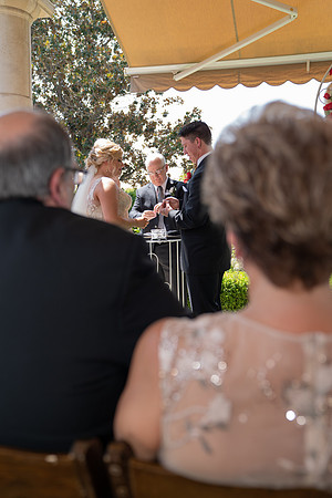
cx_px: 166
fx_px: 539
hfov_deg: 34.2
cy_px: 249
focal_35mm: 39
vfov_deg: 49.6
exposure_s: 1/250
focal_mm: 39
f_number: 3.2
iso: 200
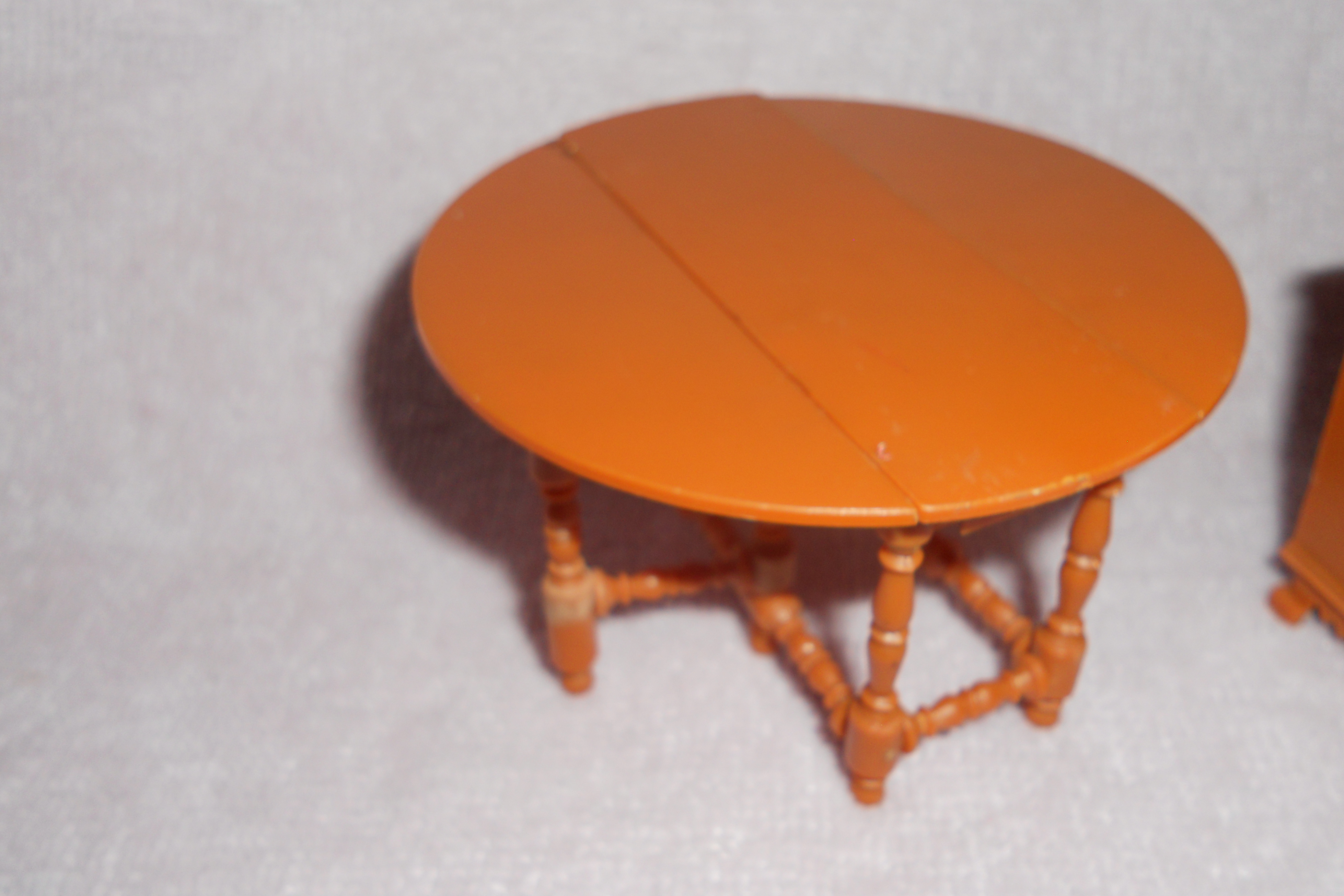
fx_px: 1269
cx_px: 670
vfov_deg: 38.9
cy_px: 438
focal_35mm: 34
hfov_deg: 55.8
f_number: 8.8
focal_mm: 5.8
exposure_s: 1/25
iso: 80
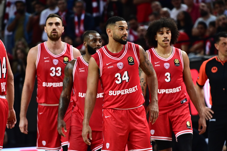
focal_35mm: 200
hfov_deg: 10.3
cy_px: 76
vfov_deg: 6.9
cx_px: 114
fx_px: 1261
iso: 2500
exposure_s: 1/640
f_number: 3.2
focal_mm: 200
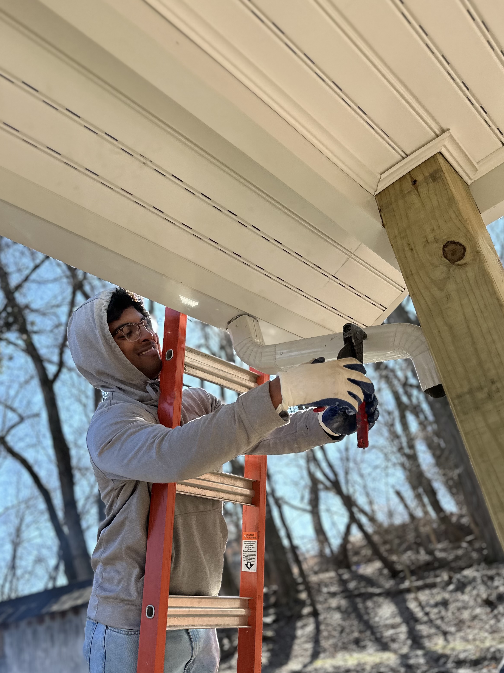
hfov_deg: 45.0
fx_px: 602
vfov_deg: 57.9
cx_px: 182
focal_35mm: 31
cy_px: 403
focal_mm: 6.86
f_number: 1.78
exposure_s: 1/1198
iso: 80
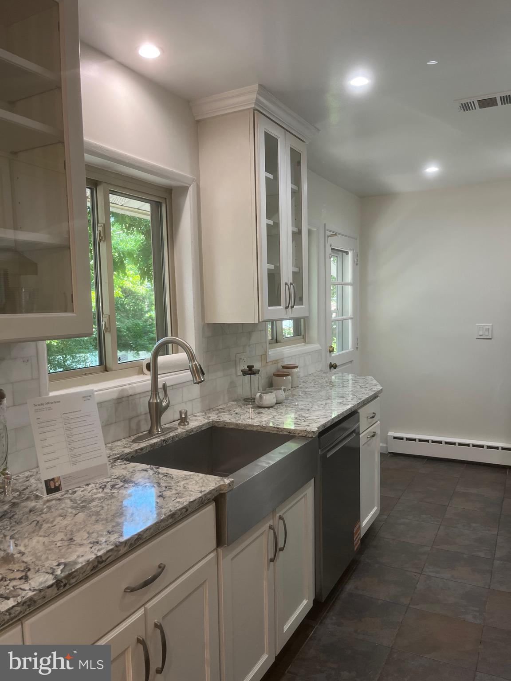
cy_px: 340
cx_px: 256
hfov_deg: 53.1
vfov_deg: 67.3
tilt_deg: -4.8
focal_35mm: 26
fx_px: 512
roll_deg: +2.6
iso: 100
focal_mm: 5.1
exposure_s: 1/120
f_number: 1.6
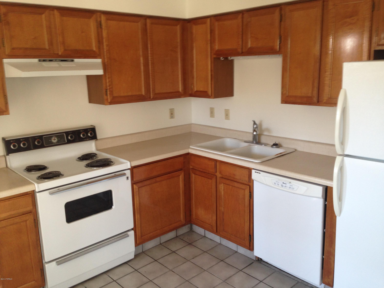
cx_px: 192
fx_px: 366
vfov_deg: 42.9
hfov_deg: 55.4
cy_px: 144
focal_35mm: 33
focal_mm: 4.12
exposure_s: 1/20
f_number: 2.4
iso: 80
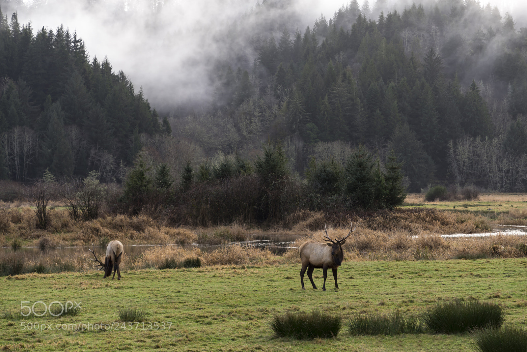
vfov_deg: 13.1
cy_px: 176
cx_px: 264
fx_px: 1538
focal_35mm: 105
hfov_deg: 19.4
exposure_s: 1/125
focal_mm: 105
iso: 100
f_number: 5.6
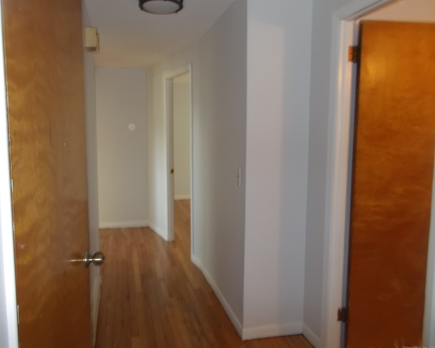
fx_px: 360
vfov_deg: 51.5
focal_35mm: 28
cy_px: 170
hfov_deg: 62.1
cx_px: 198
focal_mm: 4.6
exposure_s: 1/25
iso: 200
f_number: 3.2
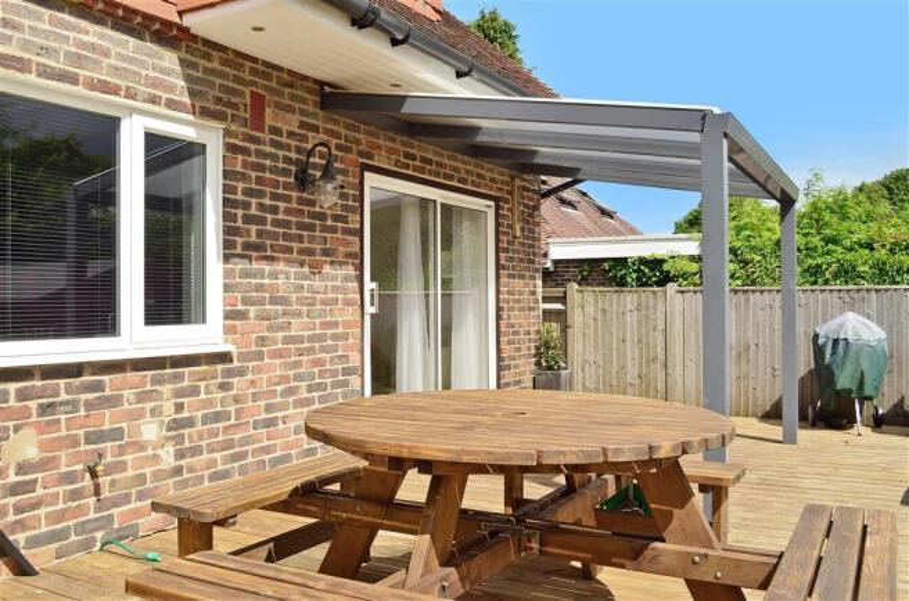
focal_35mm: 33
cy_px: 300
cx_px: 454
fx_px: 831
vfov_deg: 39.8
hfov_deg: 57.3
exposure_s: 1/400
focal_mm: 22
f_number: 8
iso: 200
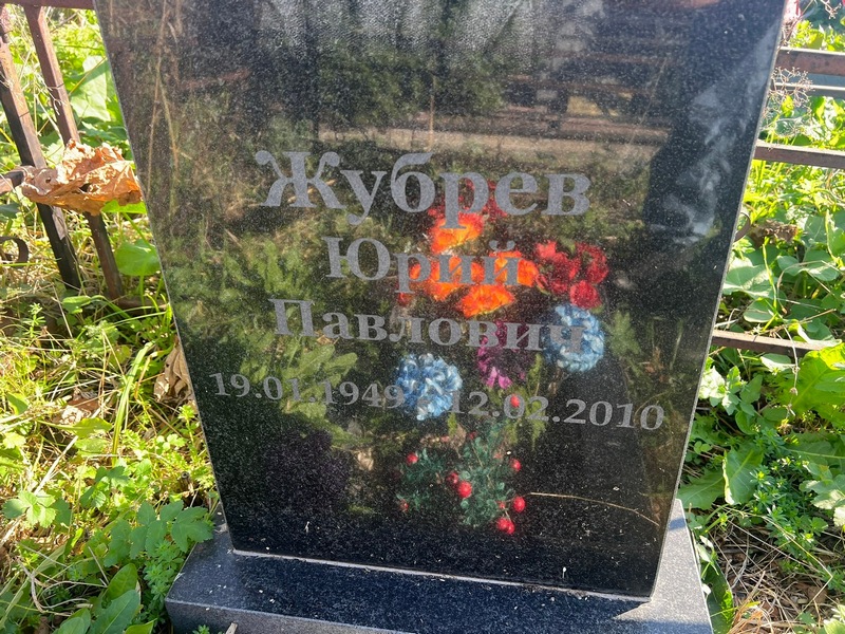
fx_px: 635
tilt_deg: -35.9
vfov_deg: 53.1
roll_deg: +0.1
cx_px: 422
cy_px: 317
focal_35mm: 26
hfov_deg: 67.3
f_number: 1.5
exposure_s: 1/261
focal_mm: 5.7
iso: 50
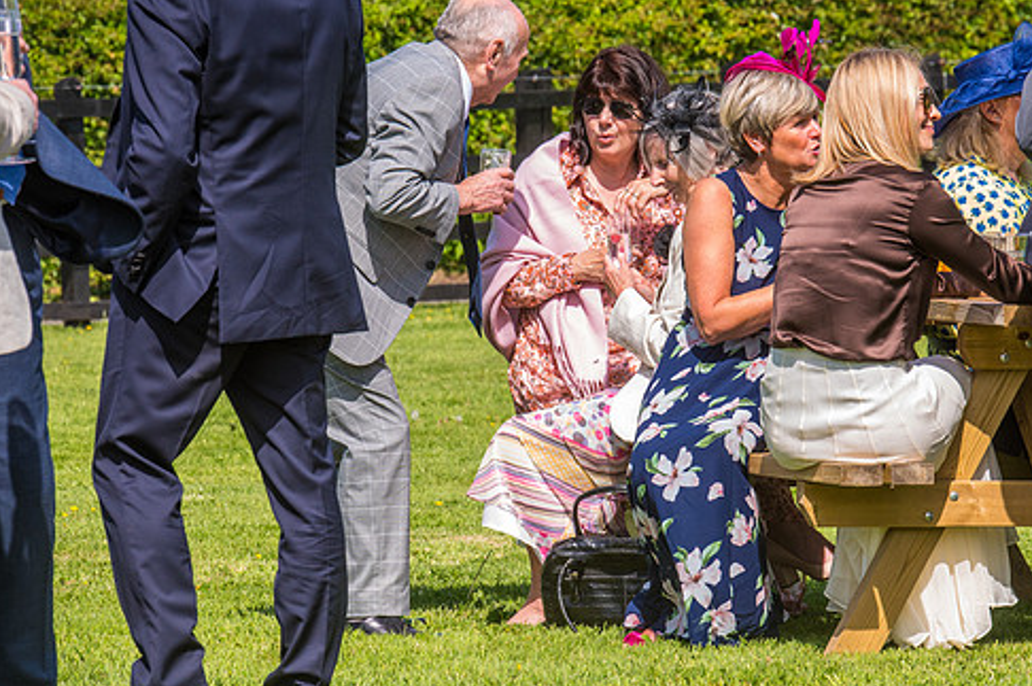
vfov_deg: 3.8
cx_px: 556
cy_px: 306
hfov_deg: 5.8
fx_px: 10252
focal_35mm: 358
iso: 1600
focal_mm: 300
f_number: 22
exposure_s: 1/400
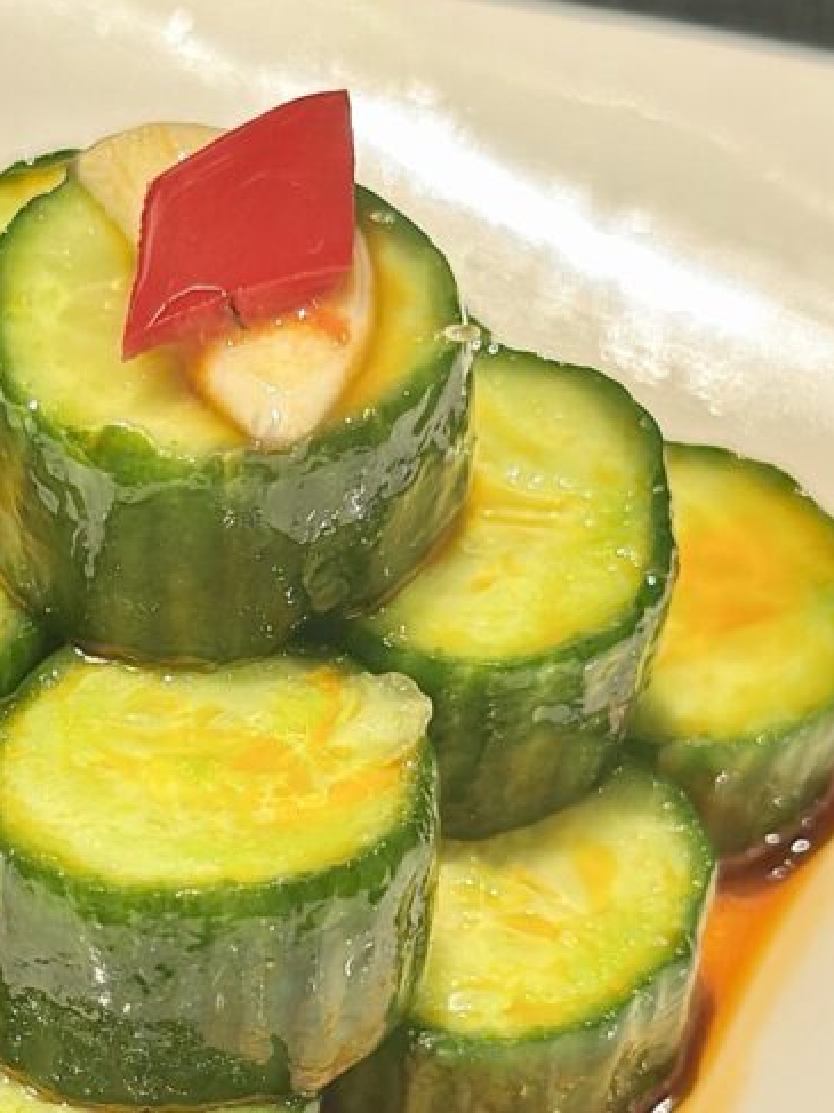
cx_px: 123
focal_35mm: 101
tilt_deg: -48.4
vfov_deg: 19.3
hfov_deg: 14.5
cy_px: 820
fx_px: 3246
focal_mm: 6.86
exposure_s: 1/60
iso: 320
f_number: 1.78
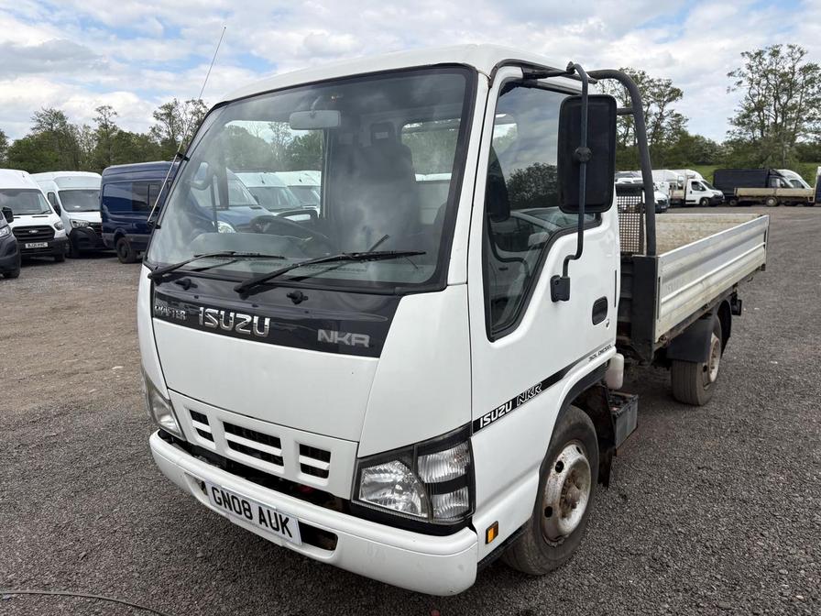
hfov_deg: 67.3
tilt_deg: -5.3
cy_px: 308
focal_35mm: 26
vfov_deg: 53.1
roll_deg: +1.2
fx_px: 617
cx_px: 410
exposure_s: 1/1848
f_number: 1.6
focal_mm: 5.96
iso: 50
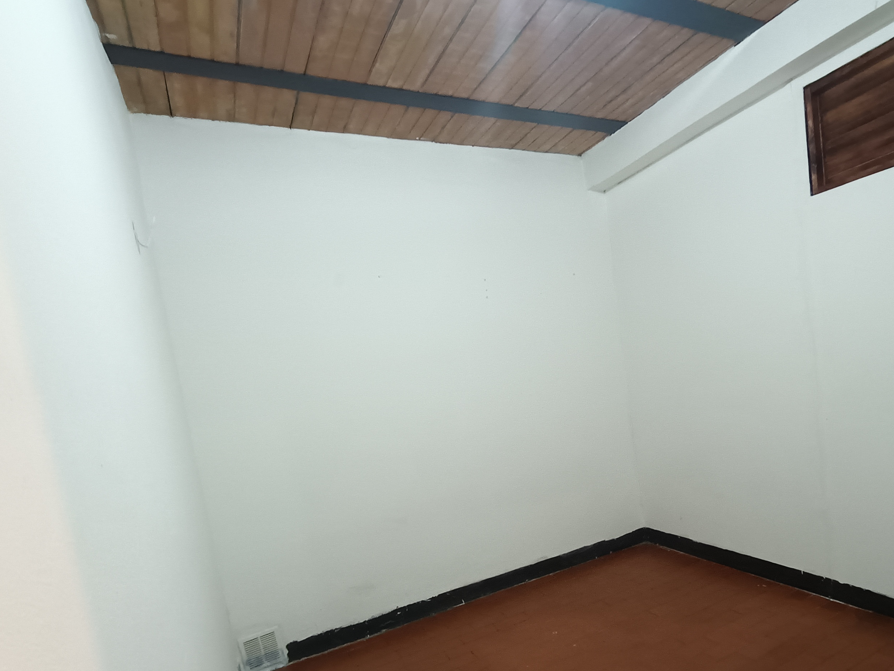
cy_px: 427
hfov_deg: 77.5
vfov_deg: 62.4
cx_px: 560
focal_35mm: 21
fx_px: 542
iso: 500
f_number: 2.2
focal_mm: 1.68
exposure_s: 1/15
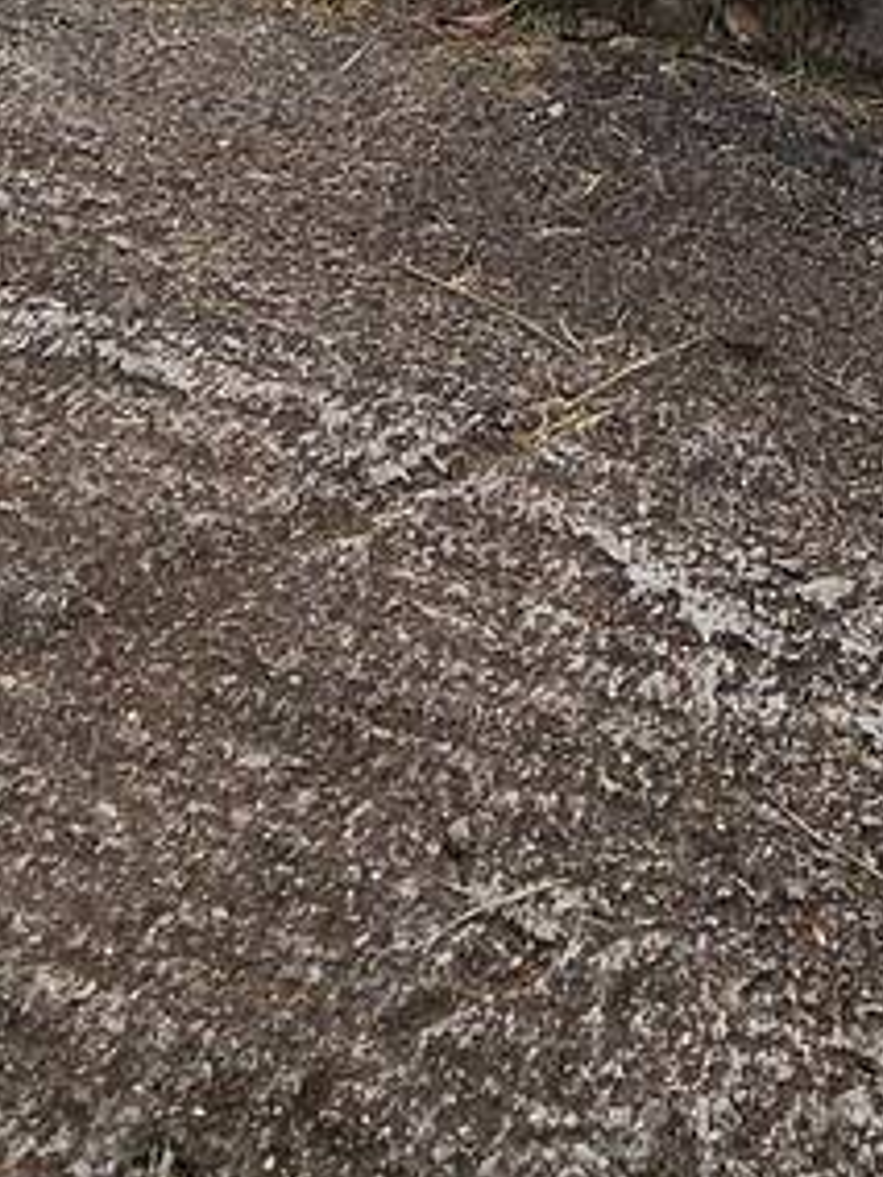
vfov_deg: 20.8
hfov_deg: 19.5
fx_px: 2245
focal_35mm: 66
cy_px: -912
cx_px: 1310
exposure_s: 1/3034
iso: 50
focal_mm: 2.2
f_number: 2.2
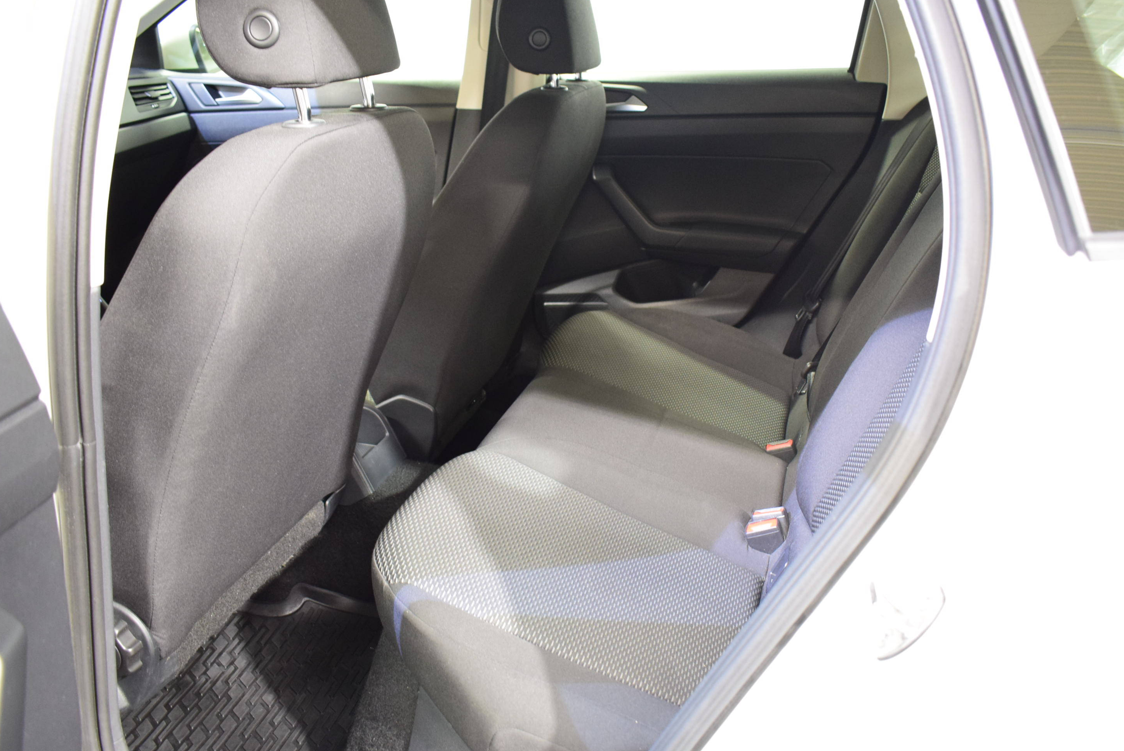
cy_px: 380
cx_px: 576
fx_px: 969
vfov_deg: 42.4
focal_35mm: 31
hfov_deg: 60.2
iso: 1600
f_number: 3.8
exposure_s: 1/5
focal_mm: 20
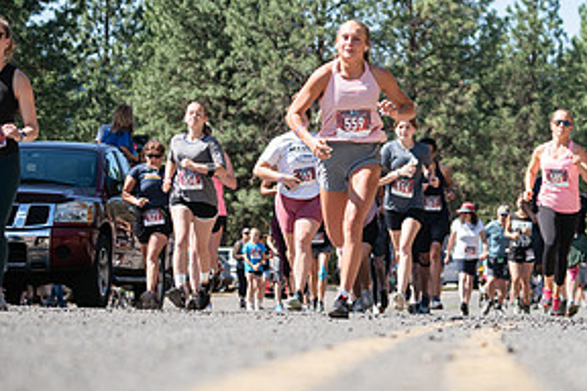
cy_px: 148
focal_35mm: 149
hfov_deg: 13.7
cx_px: 489
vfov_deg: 9.2
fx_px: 2429
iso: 100
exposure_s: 1/500
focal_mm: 74
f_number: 4
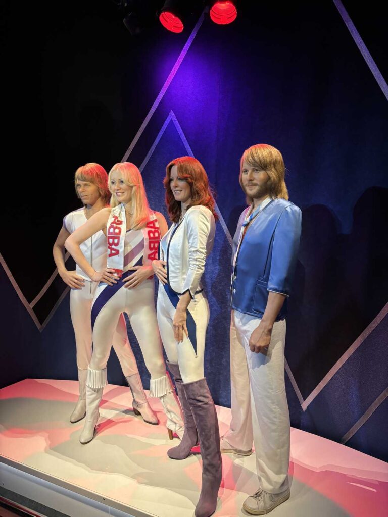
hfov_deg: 53.1
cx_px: 194
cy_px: 258
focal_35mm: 26
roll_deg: -2.1
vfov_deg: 67.3
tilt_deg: -5.8
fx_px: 389
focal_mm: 5.96
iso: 320
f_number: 1.6
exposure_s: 1/49
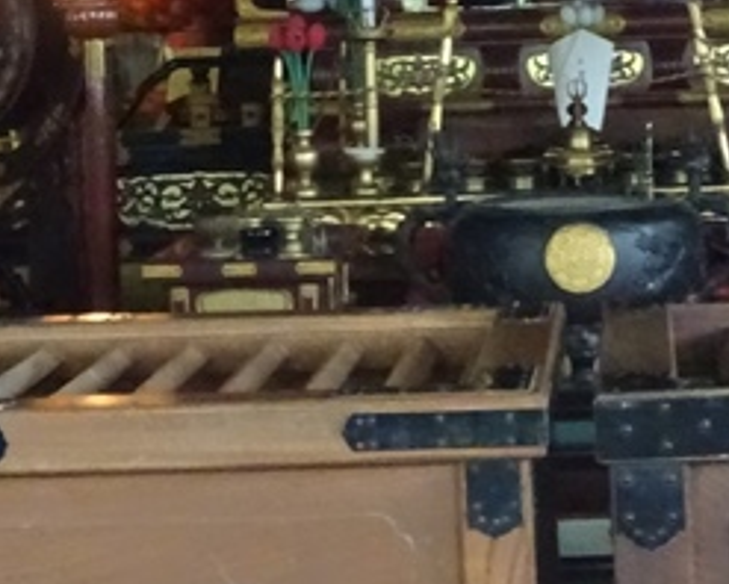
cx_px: 558
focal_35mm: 127
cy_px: -31
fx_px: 2742
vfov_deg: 12.0
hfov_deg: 15.1
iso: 3200
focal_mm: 7.87
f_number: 4.5
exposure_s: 1/6
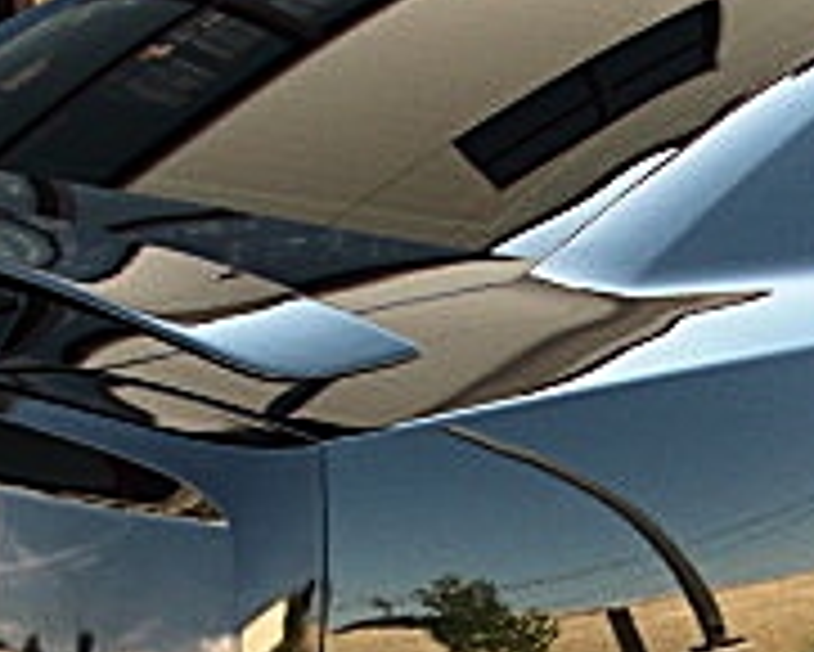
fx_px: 2989
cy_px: 688
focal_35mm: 124
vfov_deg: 12.3
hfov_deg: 15.4
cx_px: 666
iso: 50
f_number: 2.8
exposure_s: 1/60
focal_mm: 6.3
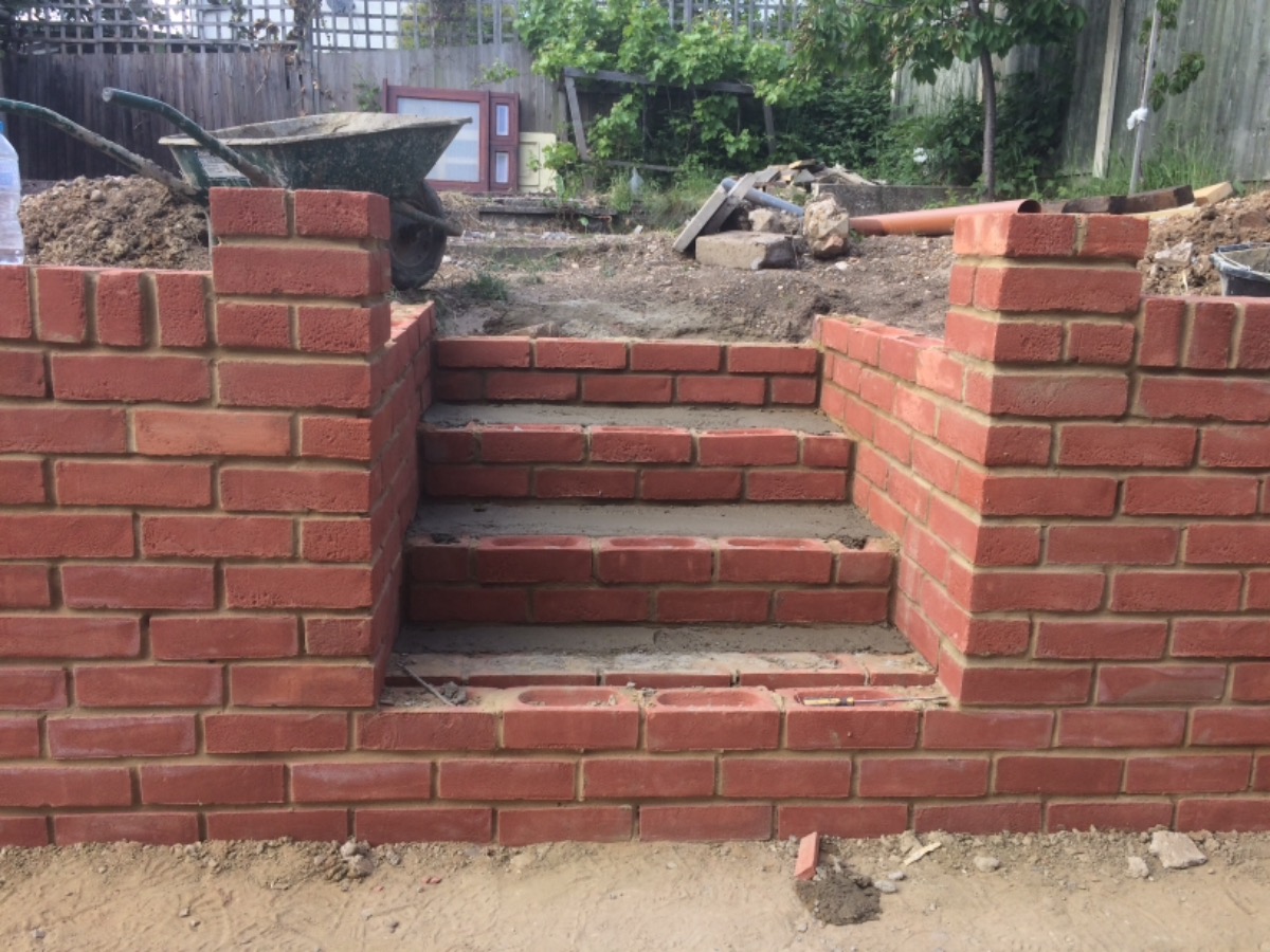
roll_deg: -0.3
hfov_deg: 61.7
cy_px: 476
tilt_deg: -12.8
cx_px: 635
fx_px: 1064
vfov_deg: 48.2
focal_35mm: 29
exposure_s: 1/373
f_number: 2.2
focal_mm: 4.15
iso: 32
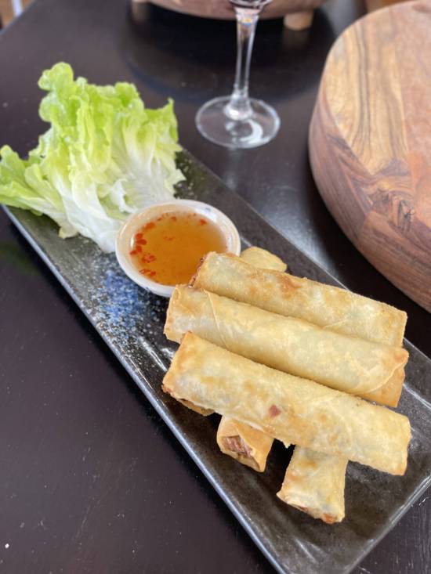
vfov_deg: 67.3
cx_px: 216
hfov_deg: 53.1
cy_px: 287
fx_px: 432
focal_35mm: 26
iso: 80
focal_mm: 5.1
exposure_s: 1/50
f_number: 1.6
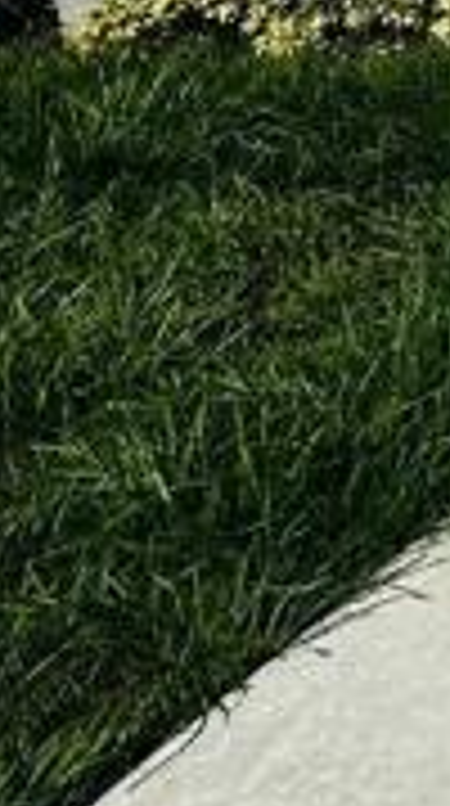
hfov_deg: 9.4
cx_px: 1544
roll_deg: -0.1
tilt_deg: +6.7
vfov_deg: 20.7
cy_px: -509
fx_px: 1749
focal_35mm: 82
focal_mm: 2.22
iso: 50
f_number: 2.2
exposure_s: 1/4464
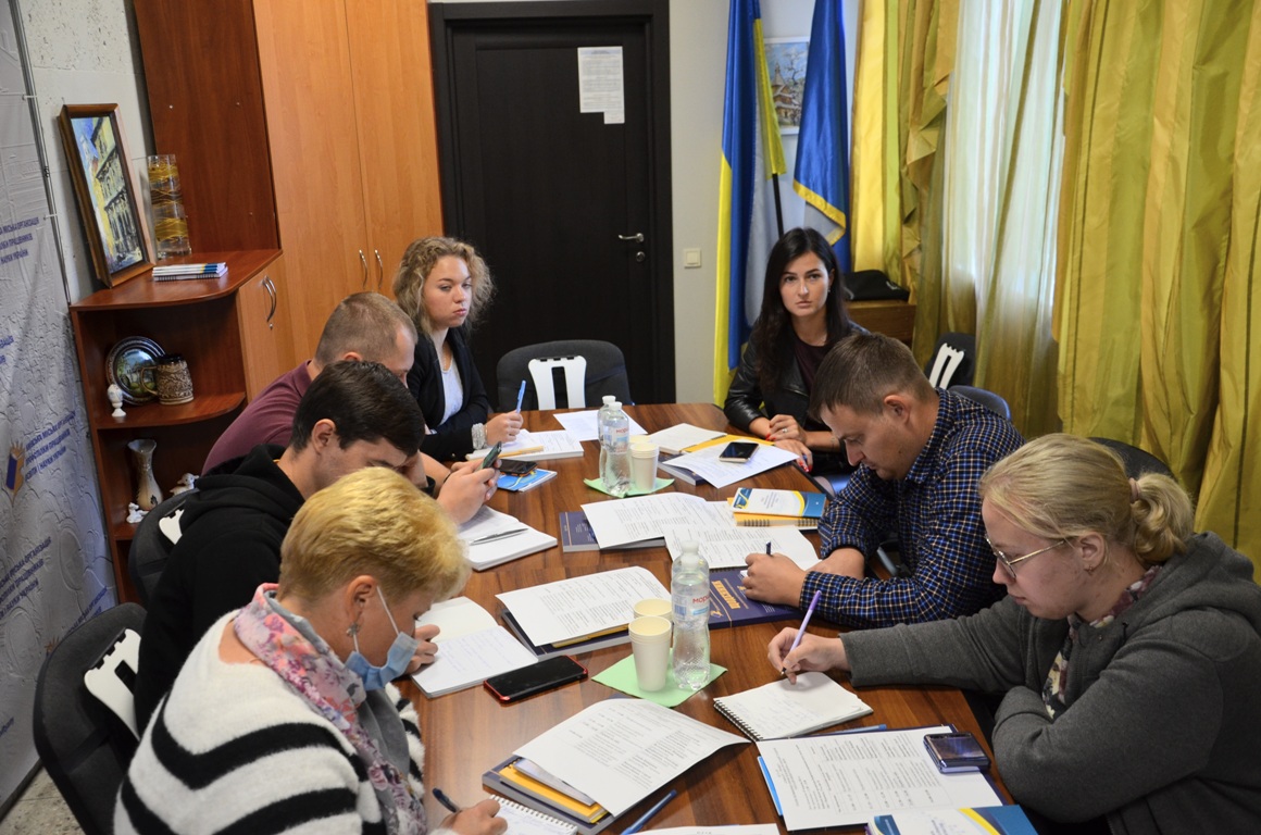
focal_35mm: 33
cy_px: 418
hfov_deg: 57.3
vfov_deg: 39.8
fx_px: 1153
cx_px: 630
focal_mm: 22
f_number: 4
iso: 720
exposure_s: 1/60
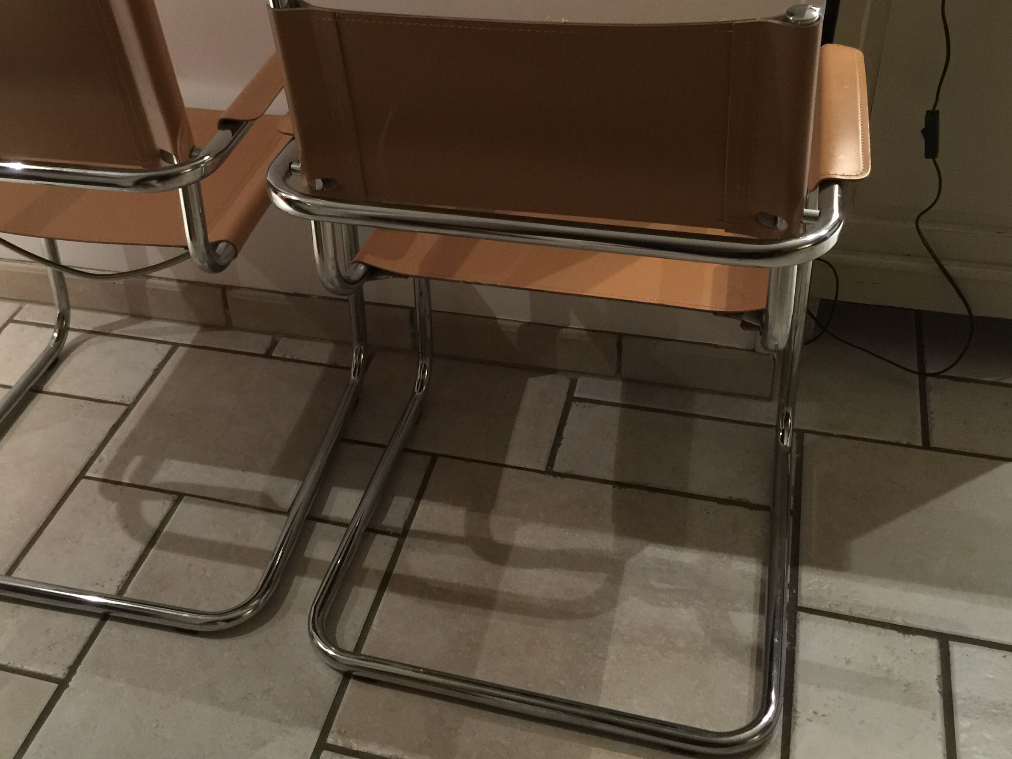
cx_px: 370
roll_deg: +4.8
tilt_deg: -35.0
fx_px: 1170
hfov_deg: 46.3
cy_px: 285
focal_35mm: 40
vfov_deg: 35.8
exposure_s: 1/10
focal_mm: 4.15
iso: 125
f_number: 2.2
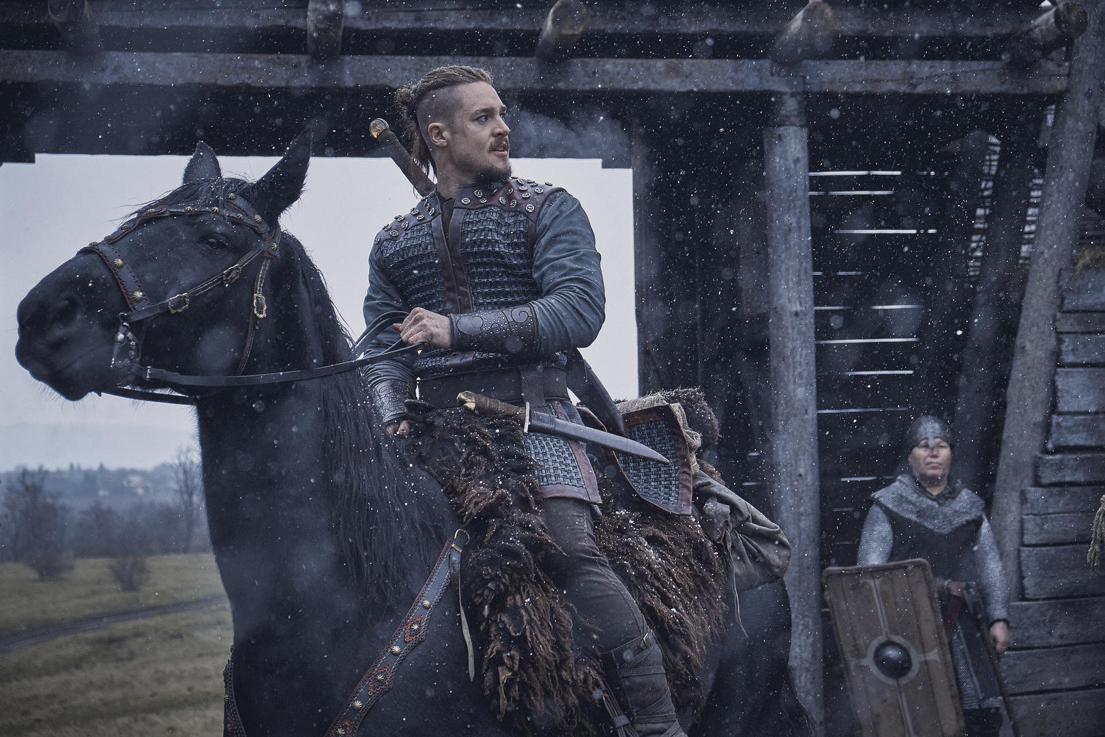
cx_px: 552
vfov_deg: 17.9
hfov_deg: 26.7
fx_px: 2333
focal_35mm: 76
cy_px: 368
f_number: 4
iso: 800
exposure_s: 1/250
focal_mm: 50.5
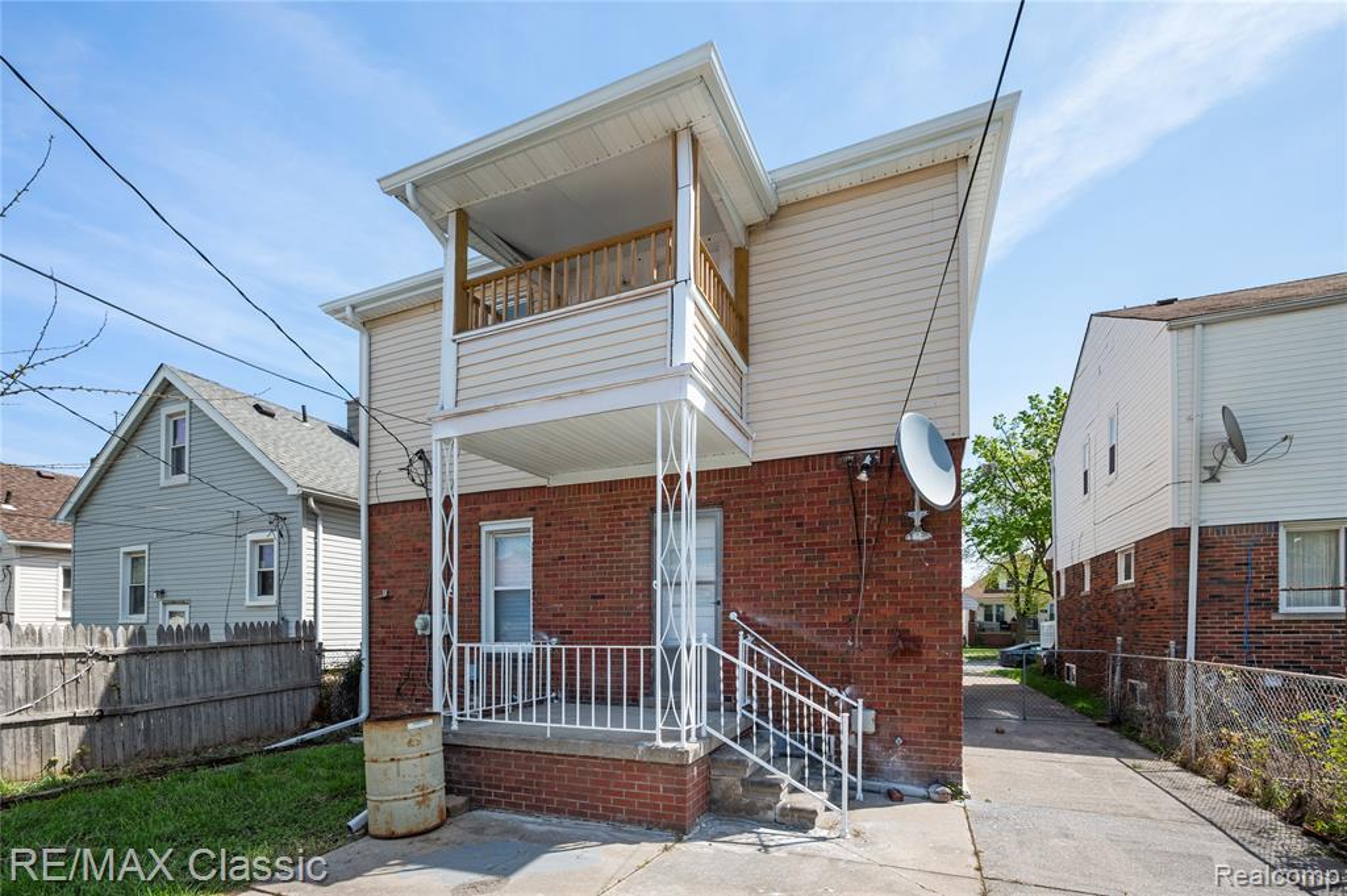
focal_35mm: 14
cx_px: 674
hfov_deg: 104.3
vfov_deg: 81.1
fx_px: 523
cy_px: 448
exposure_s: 1/100
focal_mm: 14
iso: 100
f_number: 11
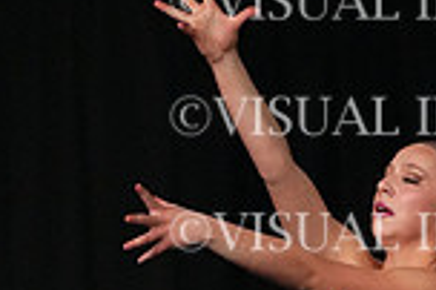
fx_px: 13888
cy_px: 521
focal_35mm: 1148
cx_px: 585
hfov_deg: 1.8
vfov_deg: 1.2
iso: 16000
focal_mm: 300
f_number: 3.5
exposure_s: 1/1250
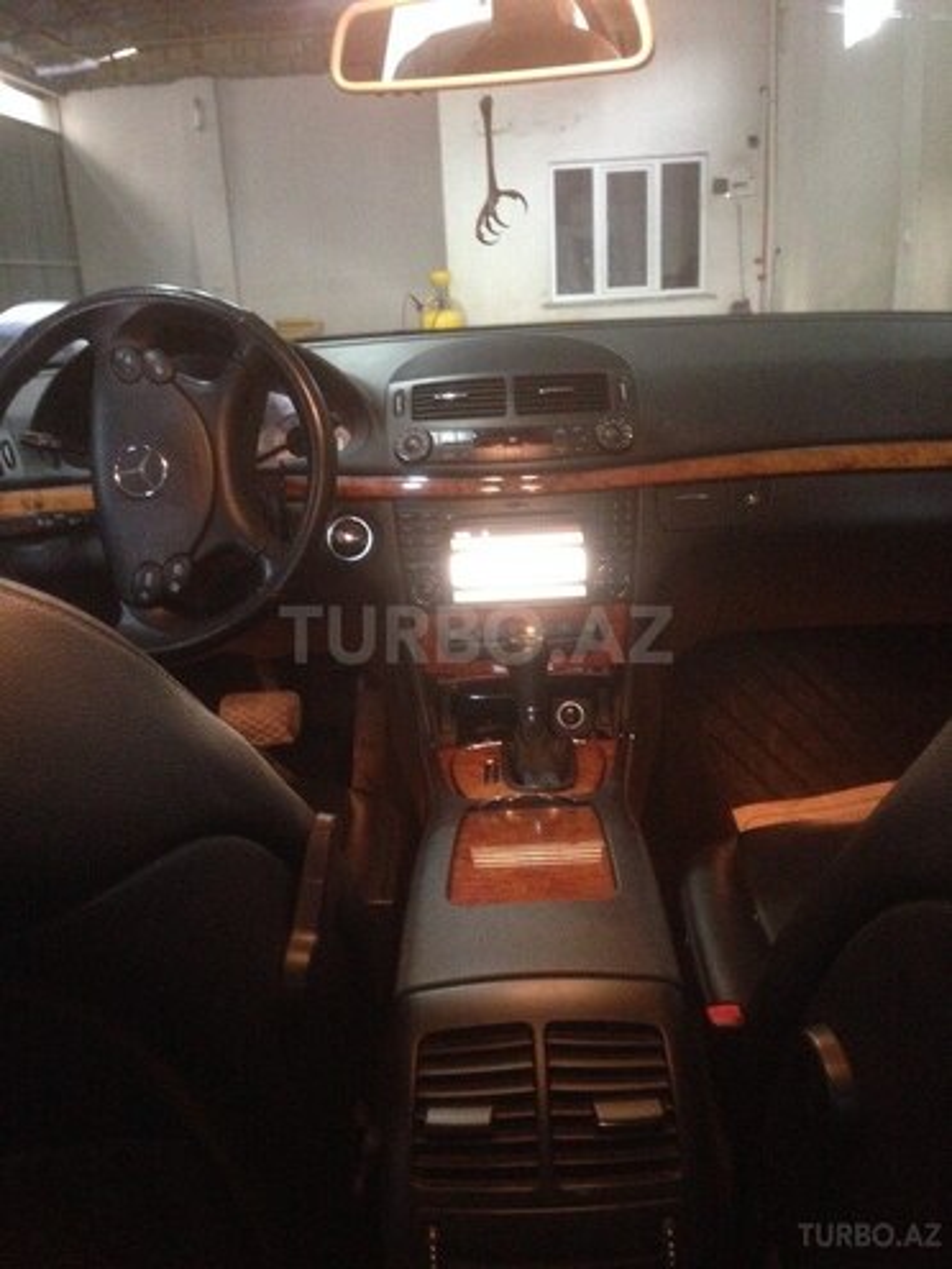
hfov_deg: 42.9
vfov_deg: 55.4
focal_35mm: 33
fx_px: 1210
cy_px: 634
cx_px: 476
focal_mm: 4.12
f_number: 2.4
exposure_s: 1/15
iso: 500
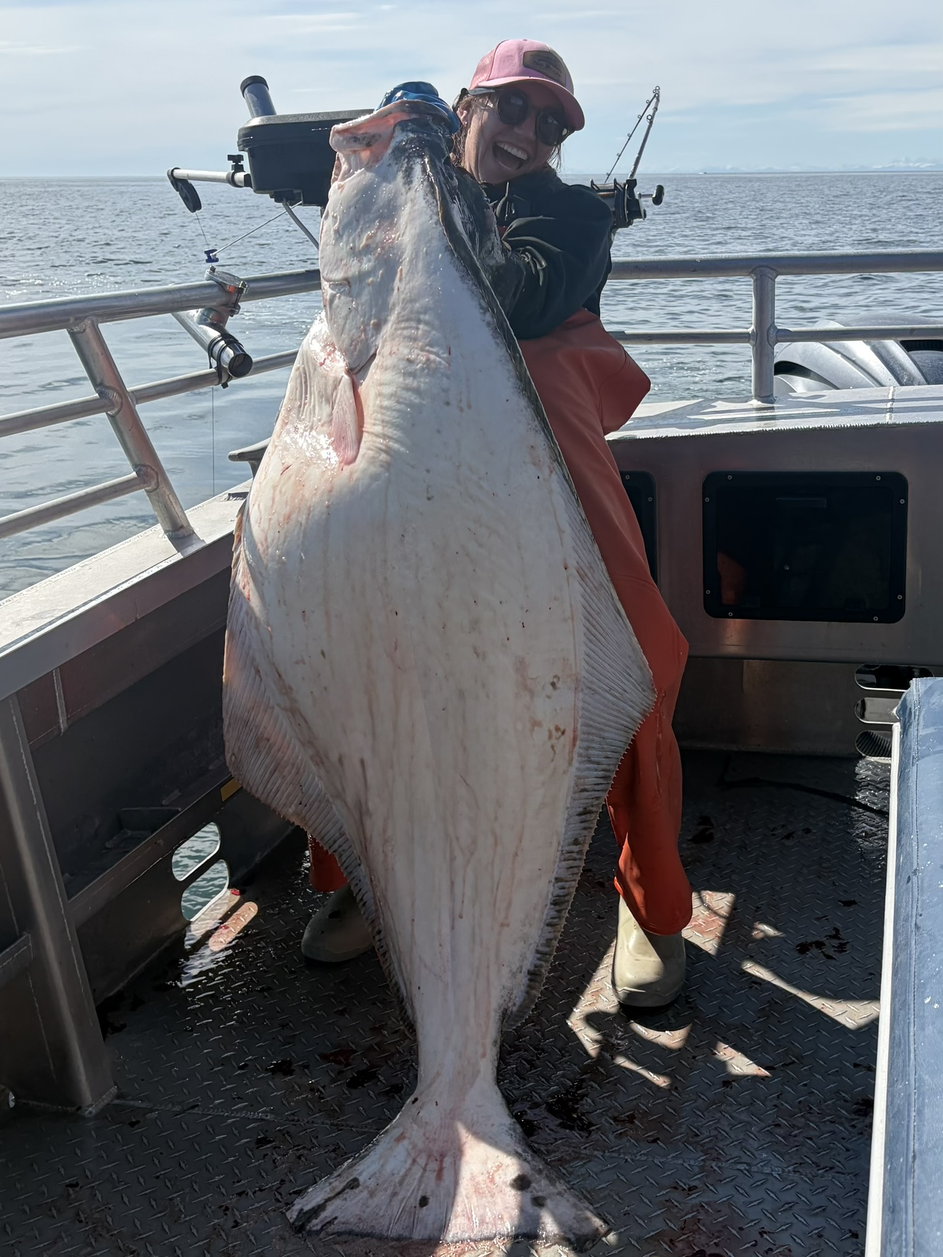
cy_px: 628
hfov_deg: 53.1
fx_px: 944
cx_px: 472
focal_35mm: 26
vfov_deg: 67.3
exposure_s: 1/1364
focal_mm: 5.96
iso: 64
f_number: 1.6
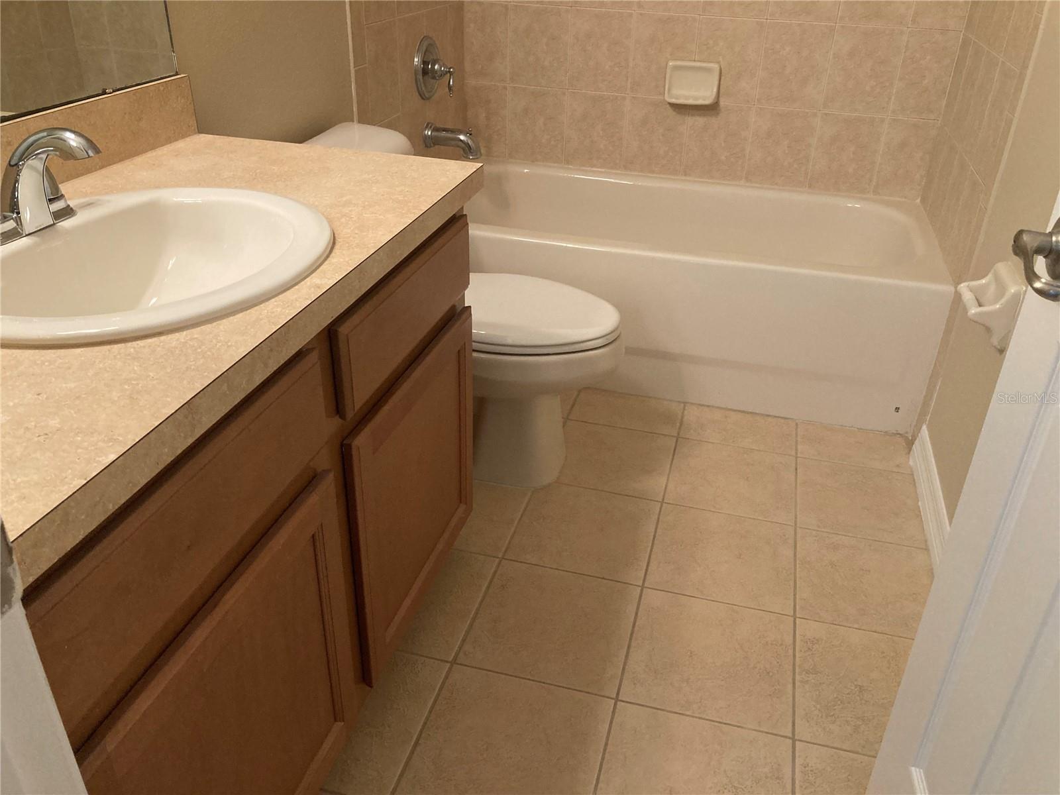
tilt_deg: -30.1
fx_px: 857
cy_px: 398
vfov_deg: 49.7
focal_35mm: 28
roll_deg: -1.7
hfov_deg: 63.4
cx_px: 530
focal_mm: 3.99
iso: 250
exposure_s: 1/60
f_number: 1.8
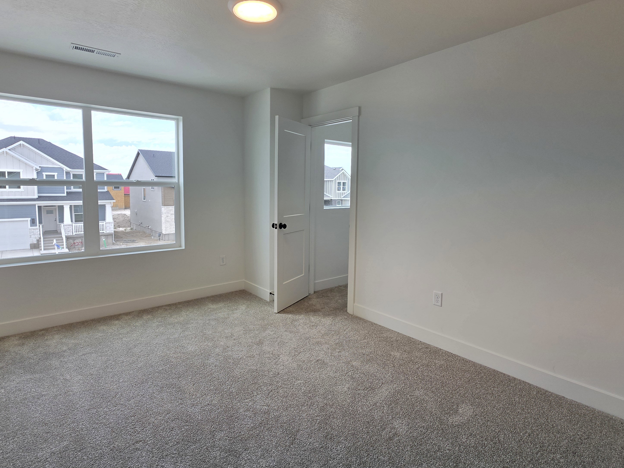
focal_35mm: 18
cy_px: 221
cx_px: 304
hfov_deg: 87.7
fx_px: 324
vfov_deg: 71.5
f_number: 1.9
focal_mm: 2.2
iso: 32
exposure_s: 1/276
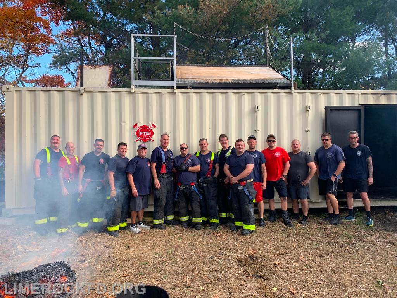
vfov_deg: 53.1
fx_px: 298
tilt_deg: +0.0
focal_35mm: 26
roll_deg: +0.2
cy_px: 149
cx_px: 198
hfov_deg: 67.3
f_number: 1.8
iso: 25
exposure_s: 1/442
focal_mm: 4.25
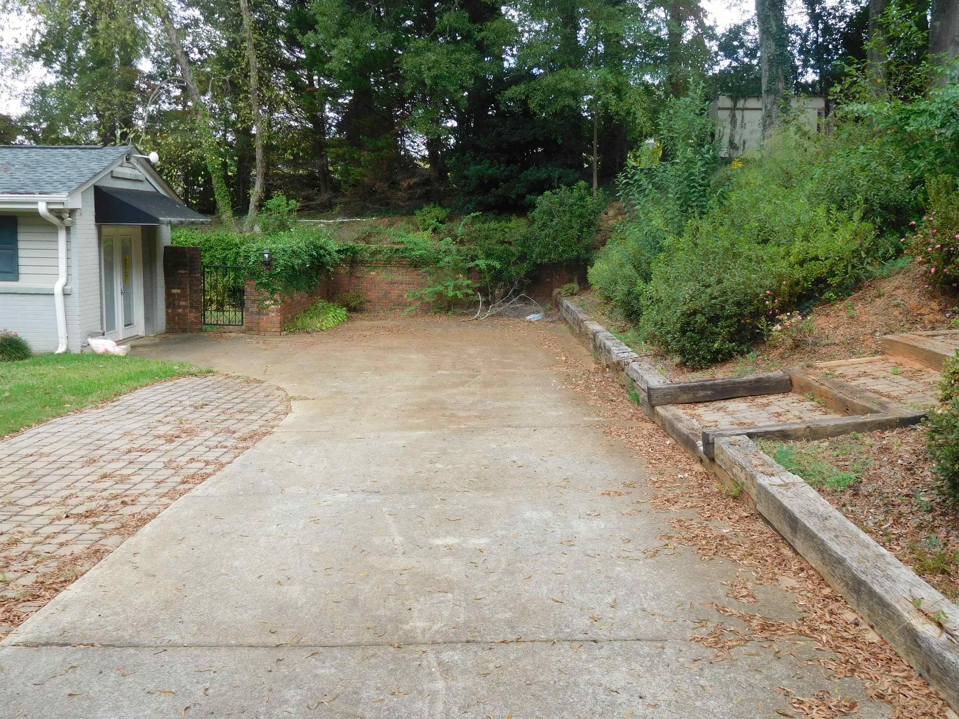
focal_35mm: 35
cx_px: 480
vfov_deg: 40.7
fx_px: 970
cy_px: 360
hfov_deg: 52.6
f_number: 3.8
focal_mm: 6.2
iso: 125
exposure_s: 1/125
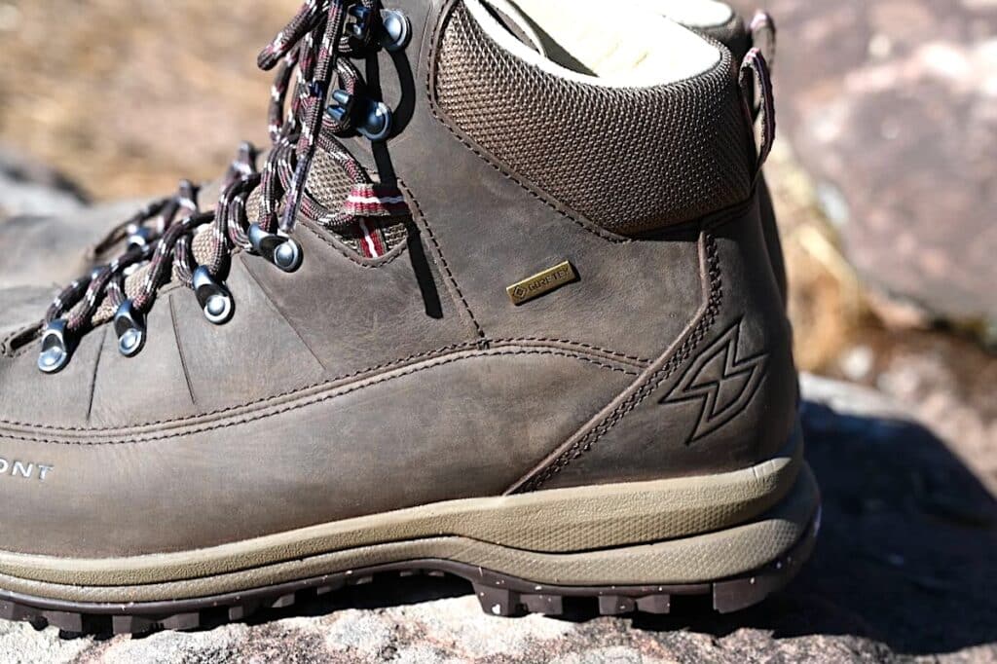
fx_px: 1467
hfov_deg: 37.5
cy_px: 332
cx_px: 498
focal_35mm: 53
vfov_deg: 25.5
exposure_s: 1/320
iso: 100
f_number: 6.3
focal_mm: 53
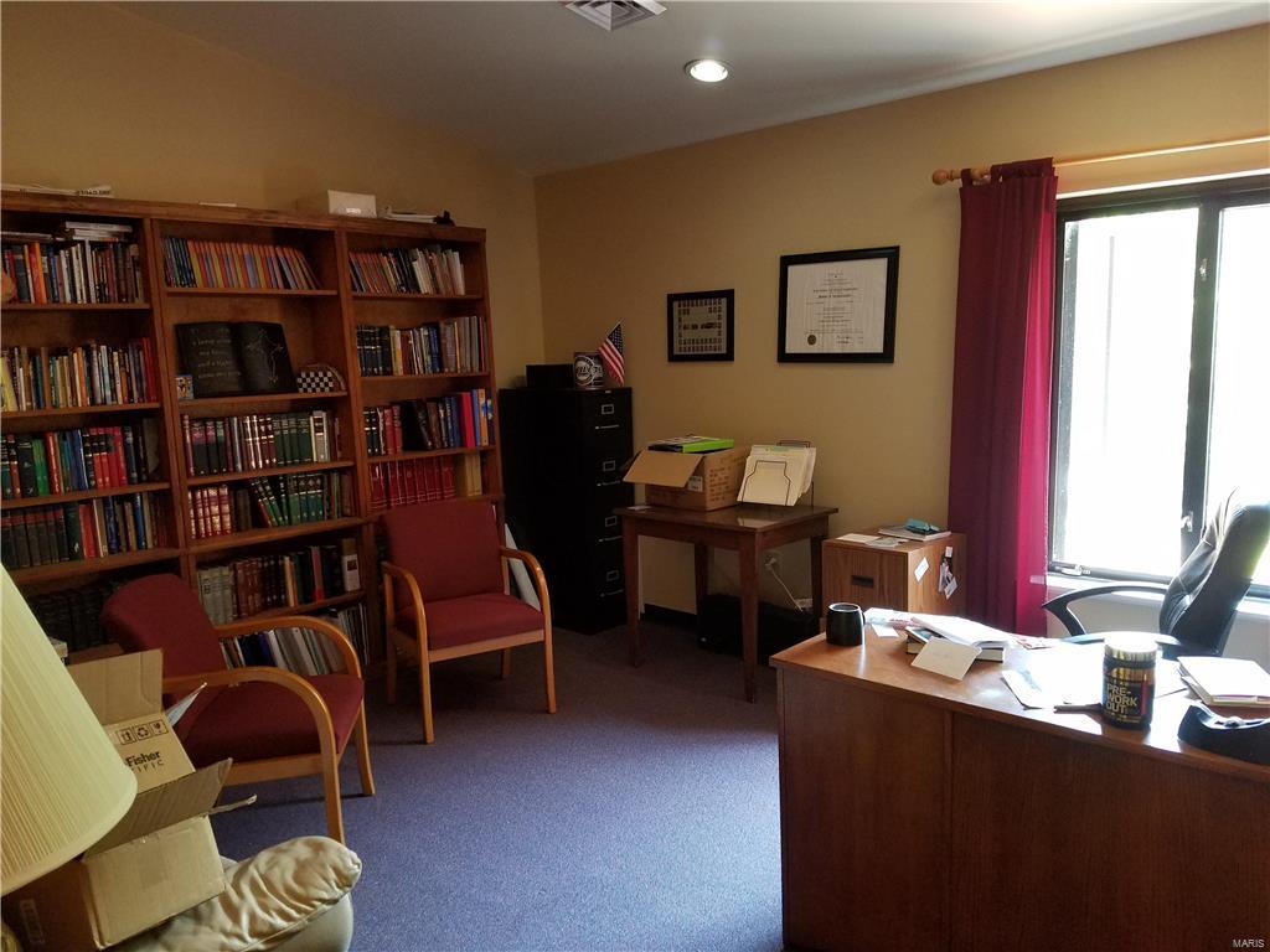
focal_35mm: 26
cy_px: 476
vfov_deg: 53.1
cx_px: 635
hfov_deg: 67.3
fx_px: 954
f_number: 1.7
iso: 200
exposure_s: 1/20
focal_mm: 4.2
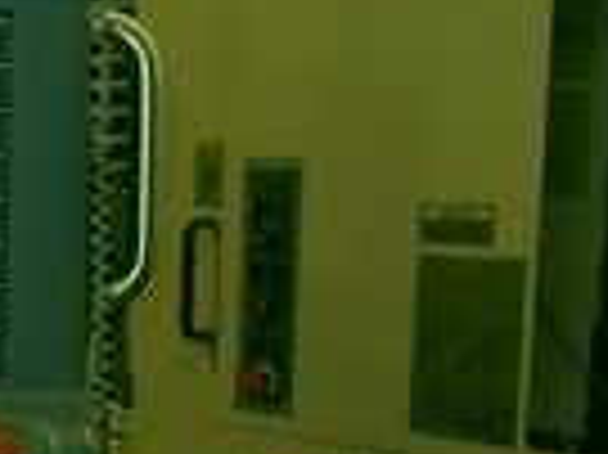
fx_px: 1772
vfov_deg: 14.4
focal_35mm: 101
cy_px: 472
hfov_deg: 18.1
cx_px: -203
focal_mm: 6.3
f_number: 2.8
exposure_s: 1/45
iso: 100
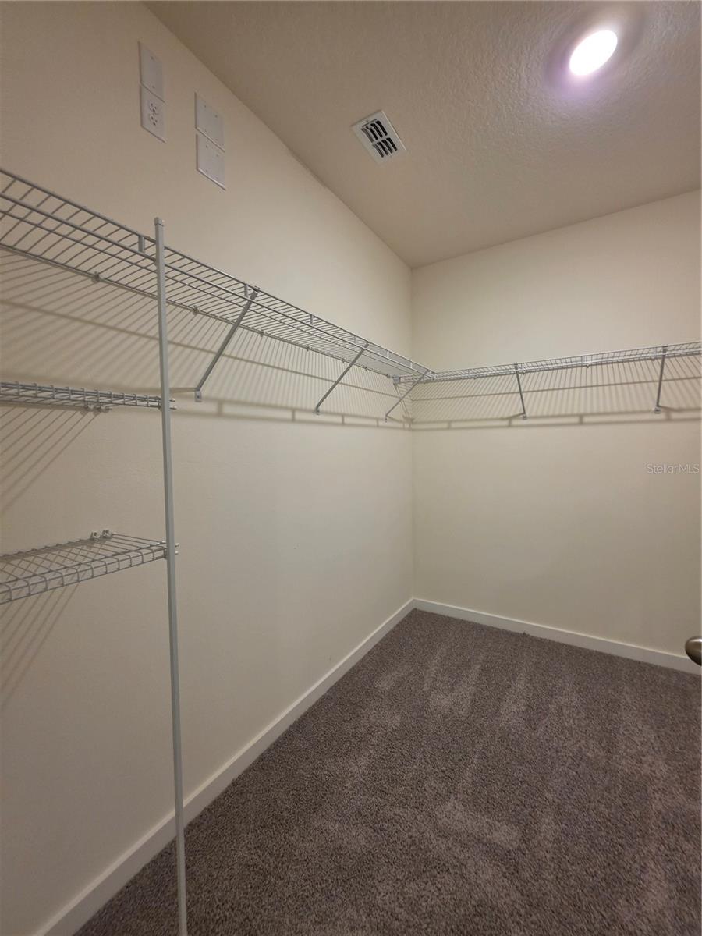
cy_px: 468
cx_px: 351
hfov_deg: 89.9
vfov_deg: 106.2
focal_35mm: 13
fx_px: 352
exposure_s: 1/60
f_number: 1.9
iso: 160
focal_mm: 2.2
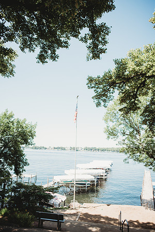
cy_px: 116
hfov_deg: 53.1
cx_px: 78
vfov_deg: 73.7
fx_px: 155
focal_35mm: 24
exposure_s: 1/800
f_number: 2.2
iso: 100
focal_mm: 24
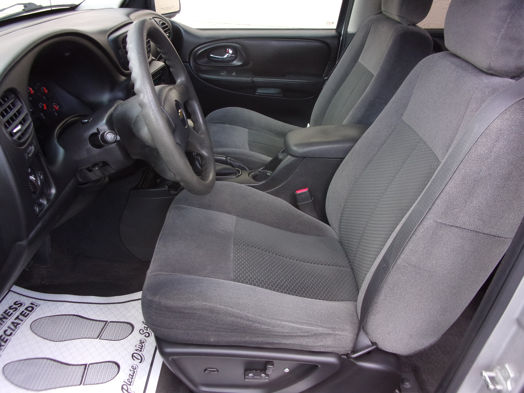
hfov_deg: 63.4
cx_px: 262
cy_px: 196
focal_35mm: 28
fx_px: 424
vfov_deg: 49.7
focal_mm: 5.1
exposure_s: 1/34
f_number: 3.9
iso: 110
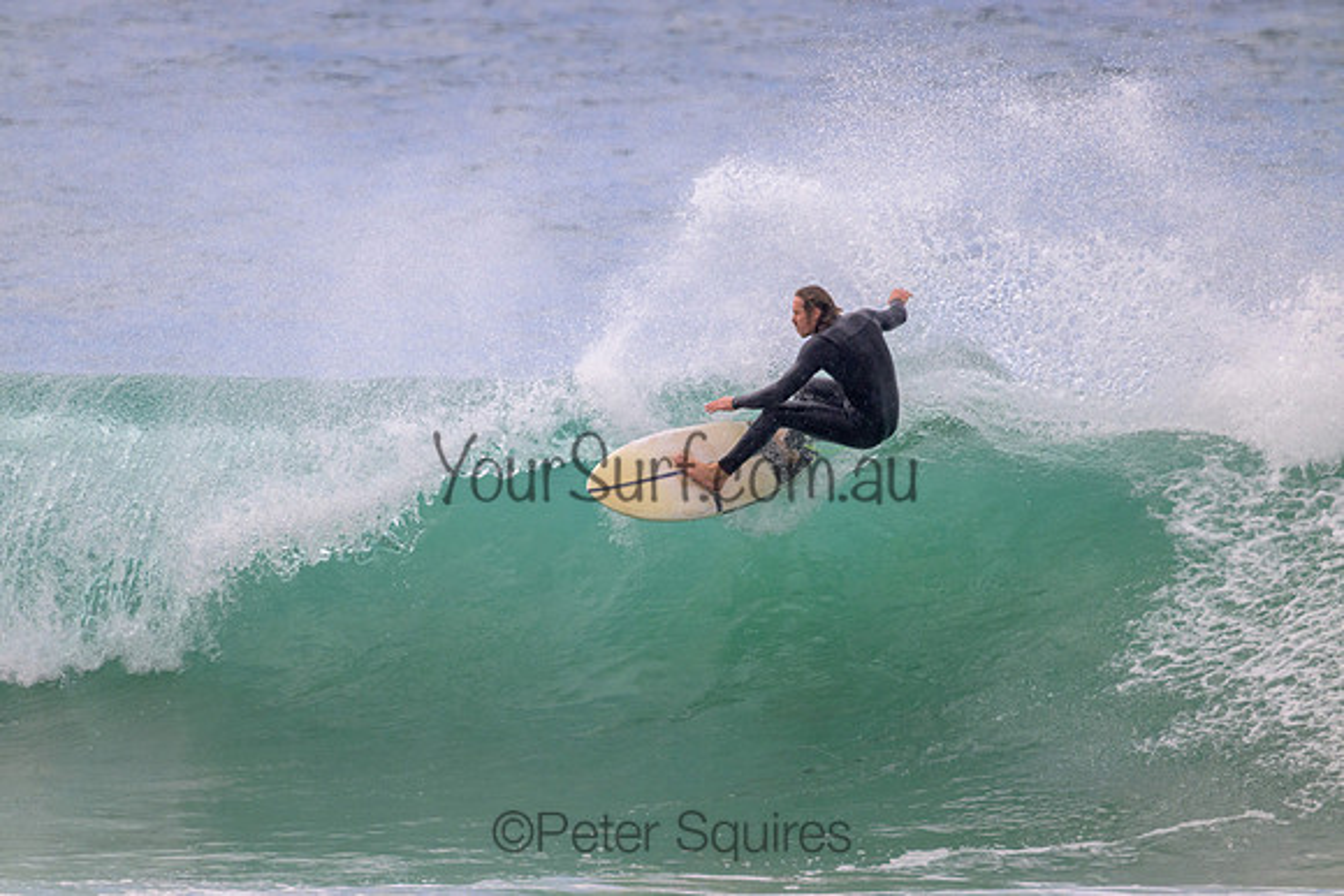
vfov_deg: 1.7
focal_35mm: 800
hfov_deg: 2.6
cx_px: 672
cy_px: 448
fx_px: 29872
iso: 1000
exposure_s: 1/2000
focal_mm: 800
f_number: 11
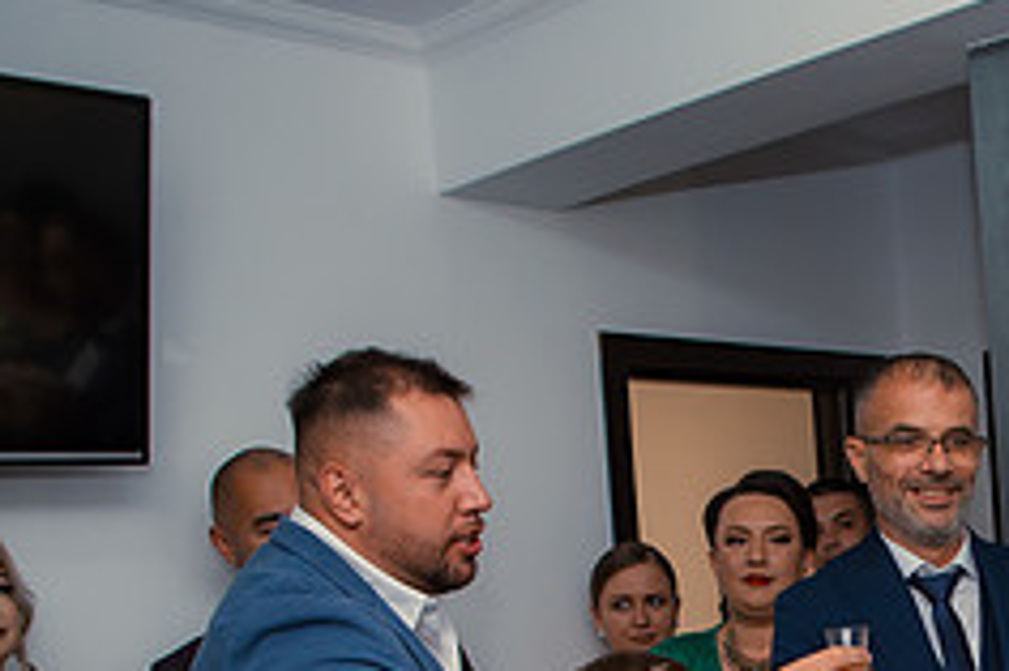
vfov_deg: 21.9
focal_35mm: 59
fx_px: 1652
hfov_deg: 32.1
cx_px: 928
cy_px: 714
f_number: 3.5
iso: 500
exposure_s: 1/125
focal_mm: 24
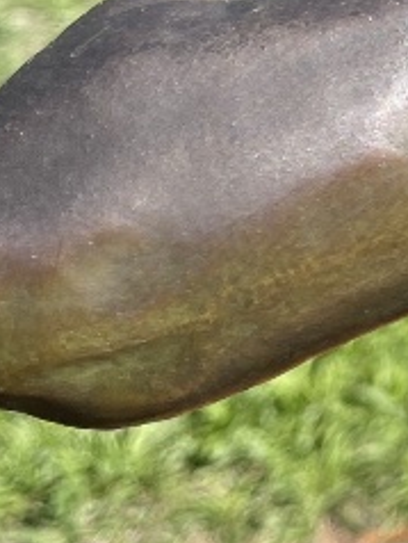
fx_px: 1977
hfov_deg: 10.8
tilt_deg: -14.5
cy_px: -153
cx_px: 818
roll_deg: +1.8
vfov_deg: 15.0
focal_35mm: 126
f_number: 1.6
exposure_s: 1/1403
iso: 32
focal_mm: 5.1
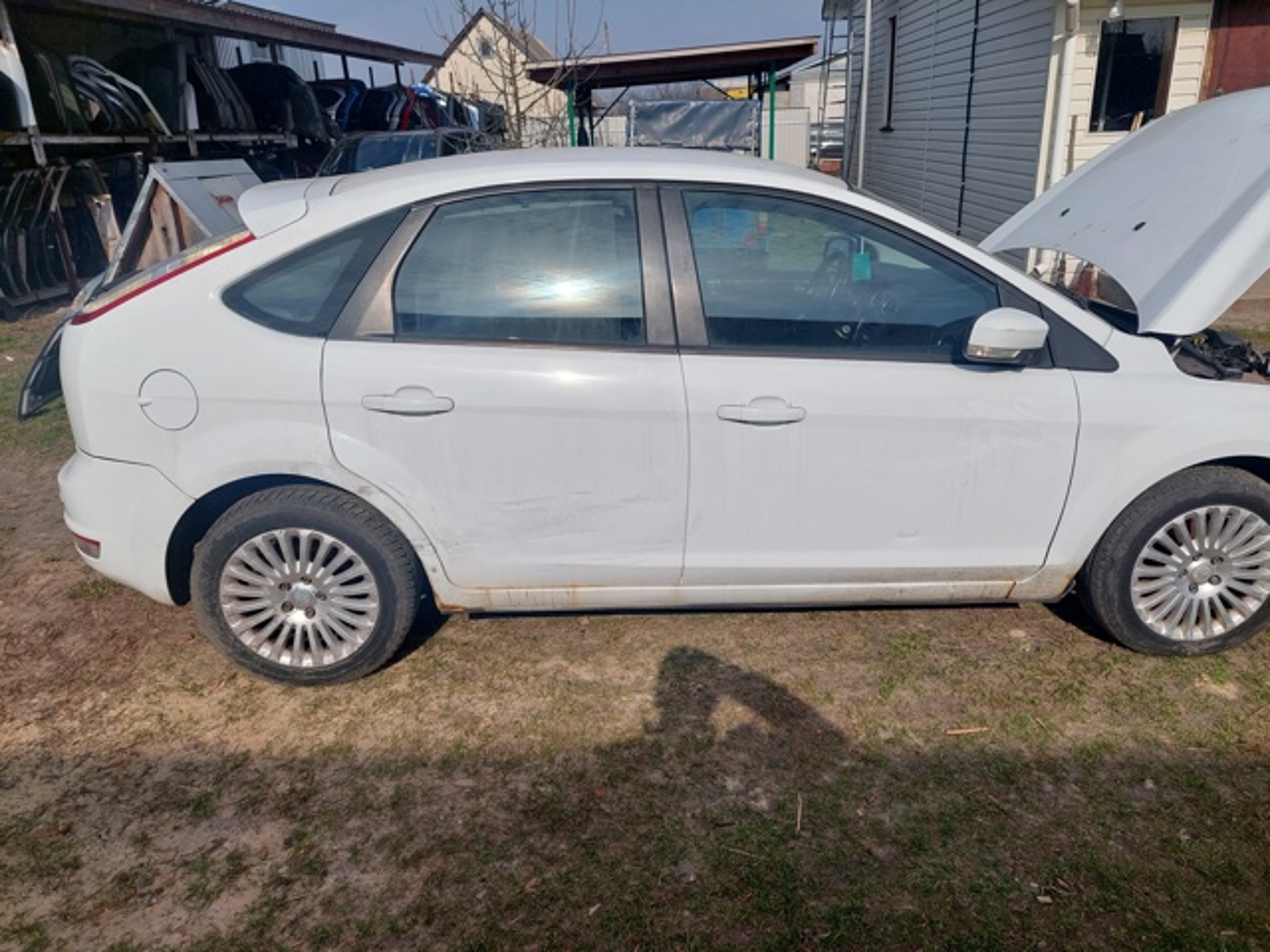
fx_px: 881
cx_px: 635
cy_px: 476
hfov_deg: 71.6
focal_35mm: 24
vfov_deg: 56.8
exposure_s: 1/4835
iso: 40
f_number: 1.8
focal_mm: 5.23
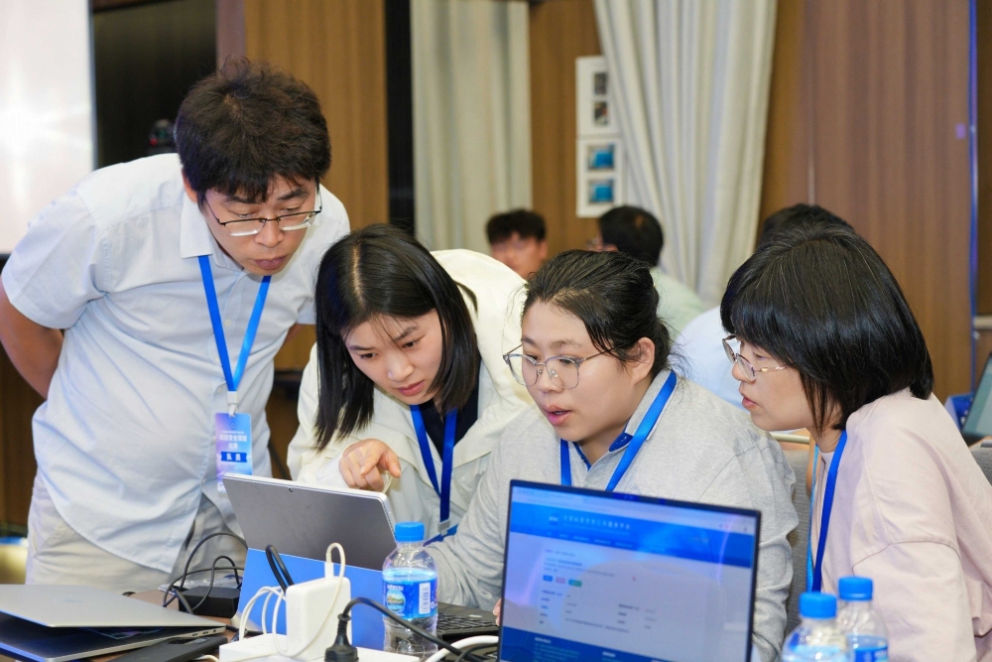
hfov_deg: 32.9
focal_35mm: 61
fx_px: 1681
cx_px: 496
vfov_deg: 22.3
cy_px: 331
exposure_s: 1/20
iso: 1000
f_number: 4
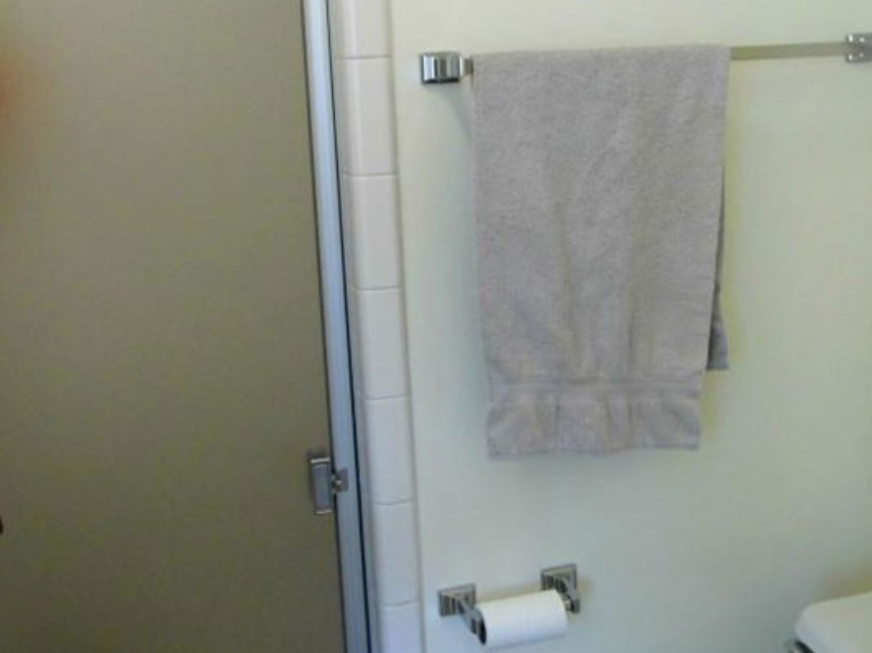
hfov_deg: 45.8
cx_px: 419
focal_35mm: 41
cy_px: 284
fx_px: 1033
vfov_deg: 35.1
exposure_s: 1/20
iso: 400
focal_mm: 6.11
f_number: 3.3
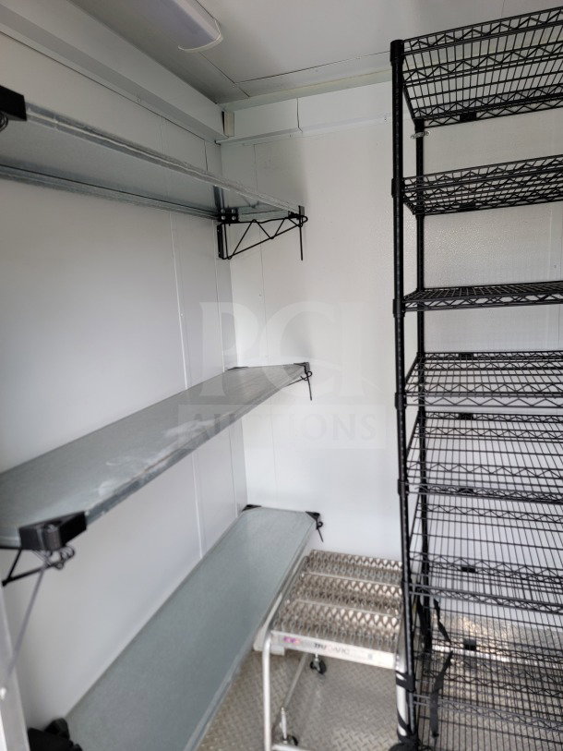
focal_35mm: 24
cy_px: 376
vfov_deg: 71.6
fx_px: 520
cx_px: 282
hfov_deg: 56.8
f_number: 1.8
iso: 80
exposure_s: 1/120
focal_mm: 6.7
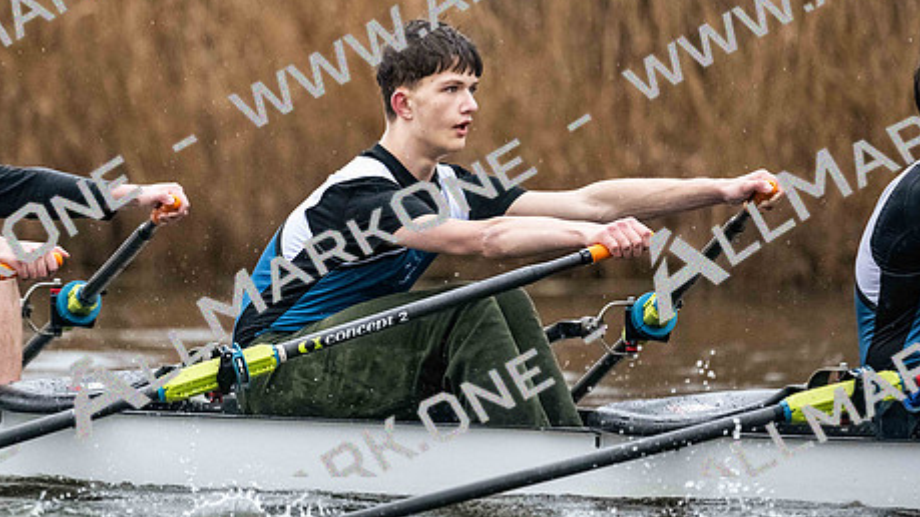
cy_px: 133
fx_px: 12927
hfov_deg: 4.1
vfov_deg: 2.3
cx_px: 477
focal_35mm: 530
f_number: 4.5
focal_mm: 400
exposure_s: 1/1600
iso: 7200
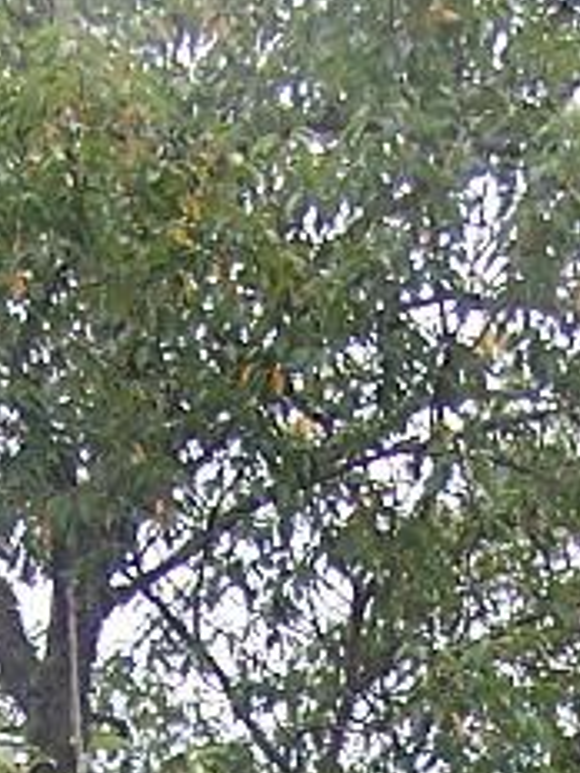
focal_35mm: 224
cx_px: 507
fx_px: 5004
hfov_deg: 6.6
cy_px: 1864
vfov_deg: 8.1
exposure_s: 1/250
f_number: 2.8
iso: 80
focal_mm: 6.3
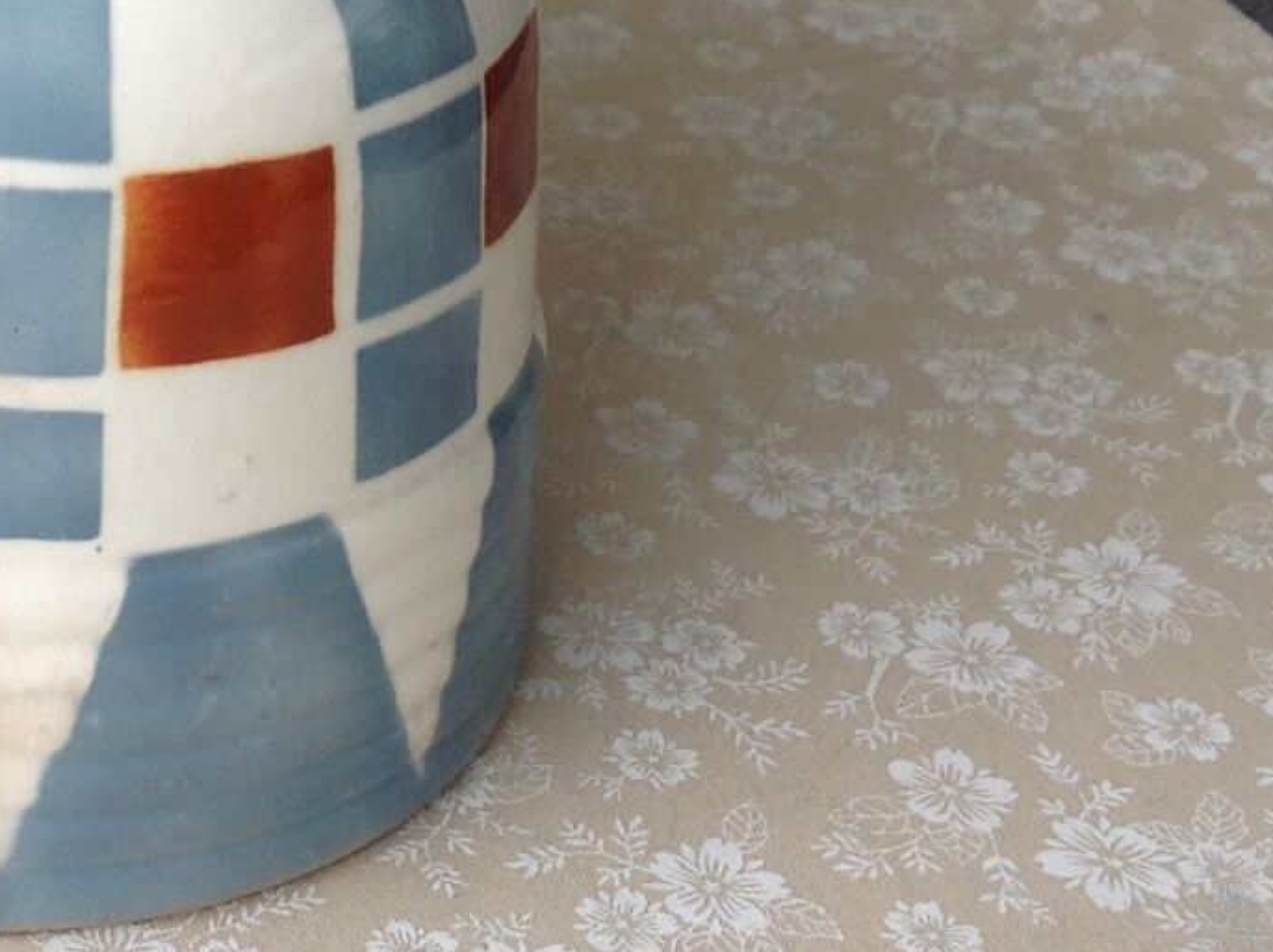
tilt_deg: -23.5
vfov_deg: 14.2
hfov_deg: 18.9
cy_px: -17
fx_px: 3747
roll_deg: -3.4
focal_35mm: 102
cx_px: 113
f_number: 2.4
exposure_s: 1/40
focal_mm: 4.28
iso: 50
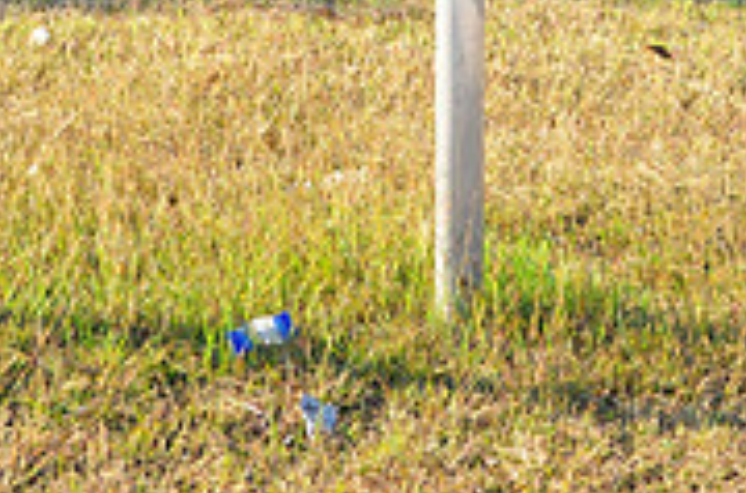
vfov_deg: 11.2
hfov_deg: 17.6
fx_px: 2397
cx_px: 560
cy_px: -276
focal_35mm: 116
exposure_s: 1/1600
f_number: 3.8
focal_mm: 24
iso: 1250
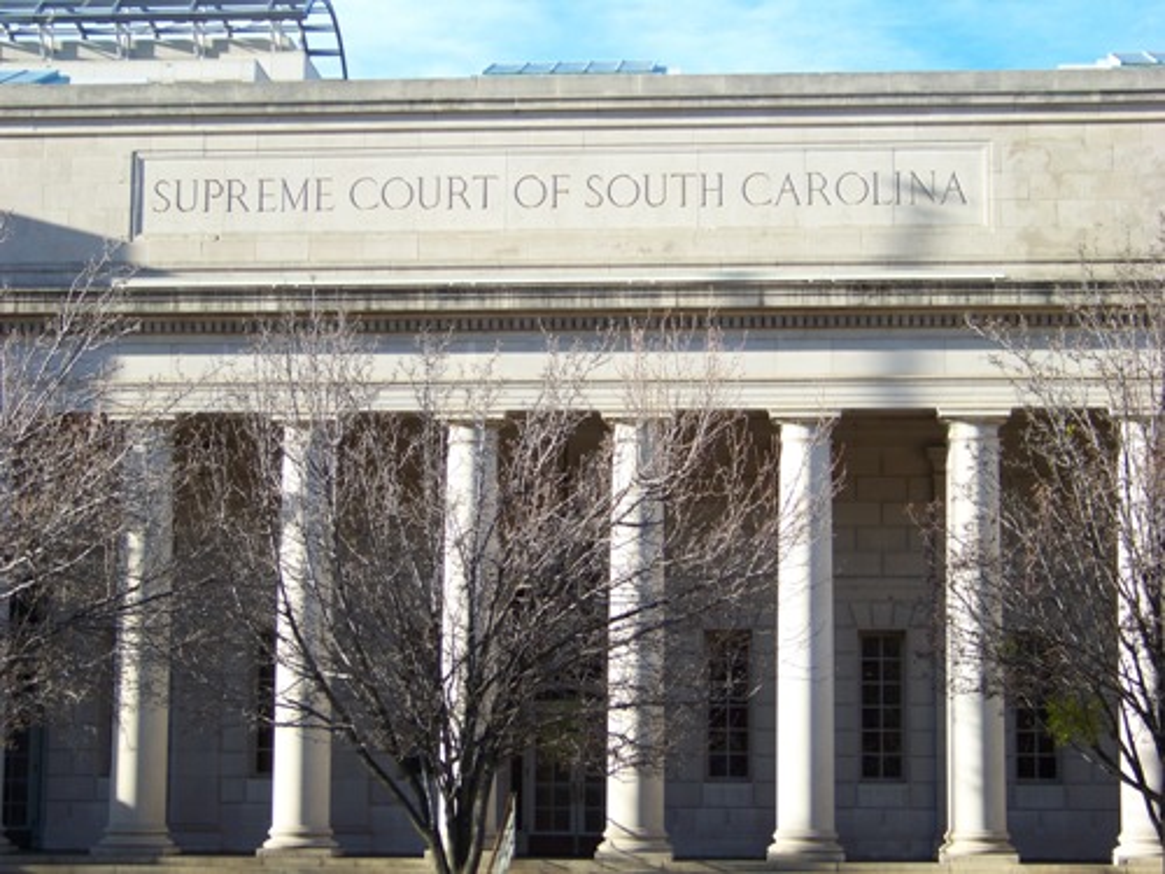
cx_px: 582
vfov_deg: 18.9
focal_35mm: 78
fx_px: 2625
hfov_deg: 25.0
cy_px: 437
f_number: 3.2
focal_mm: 13.2
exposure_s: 1/320
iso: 68
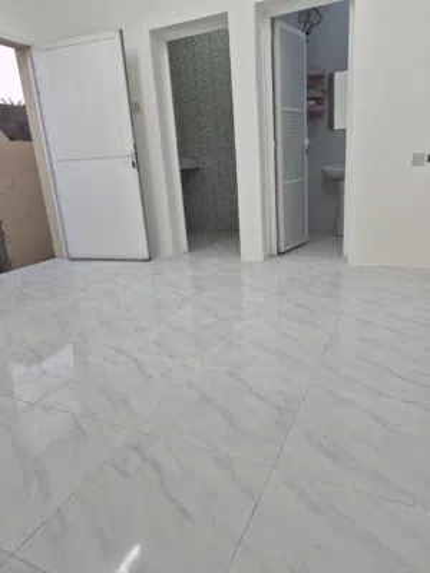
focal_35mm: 23
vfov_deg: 73.9
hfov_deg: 58.9
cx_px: 215
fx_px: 381
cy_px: 286
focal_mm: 5.4
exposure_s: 1/100
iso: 64
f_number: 1.8
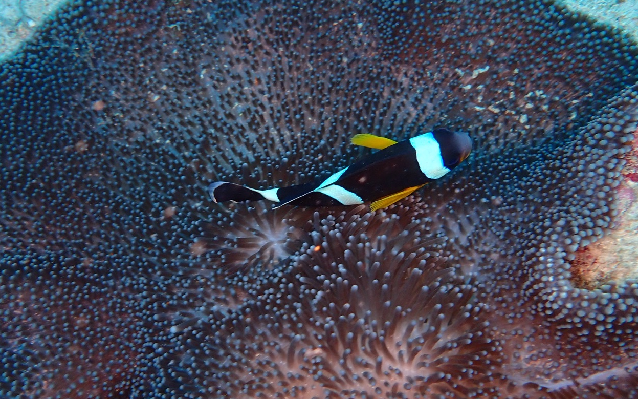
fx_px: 591
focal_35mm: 34
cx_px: 285
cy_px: 224
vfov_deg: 37.2
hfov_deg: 56.6
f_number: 2.8
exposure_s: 1/125
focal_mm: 4.5
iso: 200
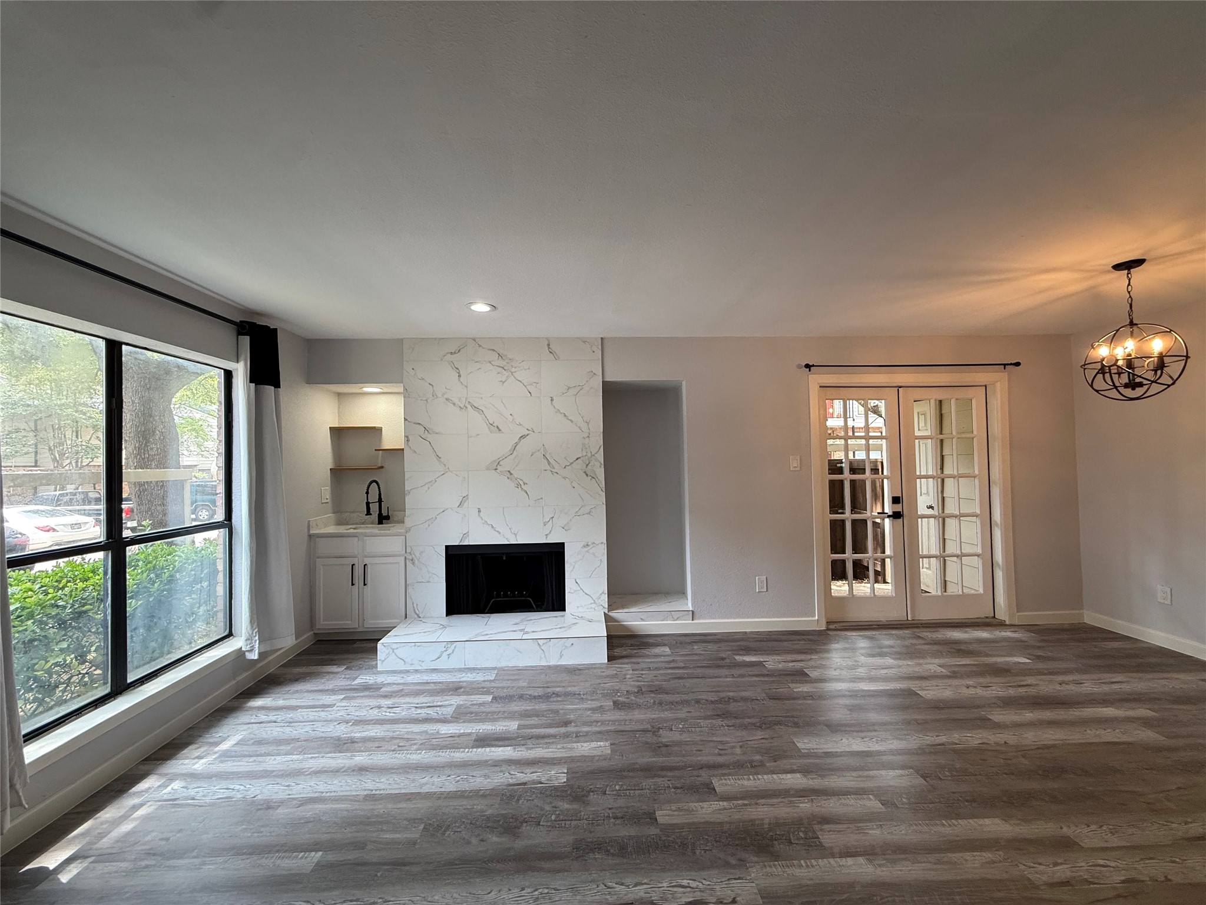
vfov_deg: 85.7
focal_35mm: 14
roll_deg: +0.8
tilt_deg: +1.0
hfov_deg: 102.1
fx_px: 488
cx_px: 603
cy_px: 452
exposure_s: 1/120
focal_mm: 2.22
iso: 100
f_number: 2.2
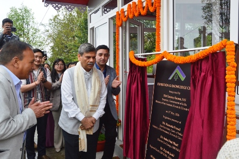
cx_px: 120
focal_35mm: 33
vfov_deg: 39.9
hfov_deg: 57.3
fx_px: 219
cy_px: 80
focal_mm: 22
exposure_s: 1/100
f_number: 9
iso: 400
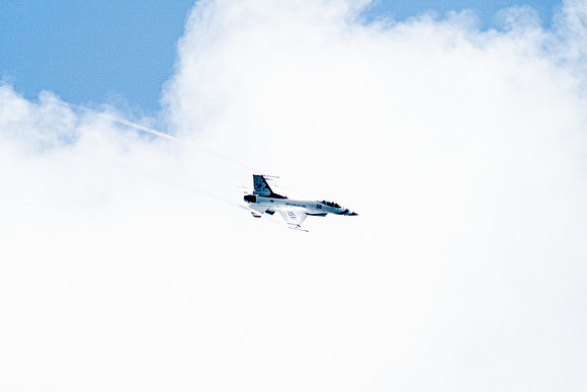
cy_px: 130
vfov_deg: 1.7
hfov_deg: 2.5
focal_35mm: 816
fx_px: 13306
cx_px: 235
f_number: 9
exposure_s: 1/1250
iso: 640
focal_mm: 400
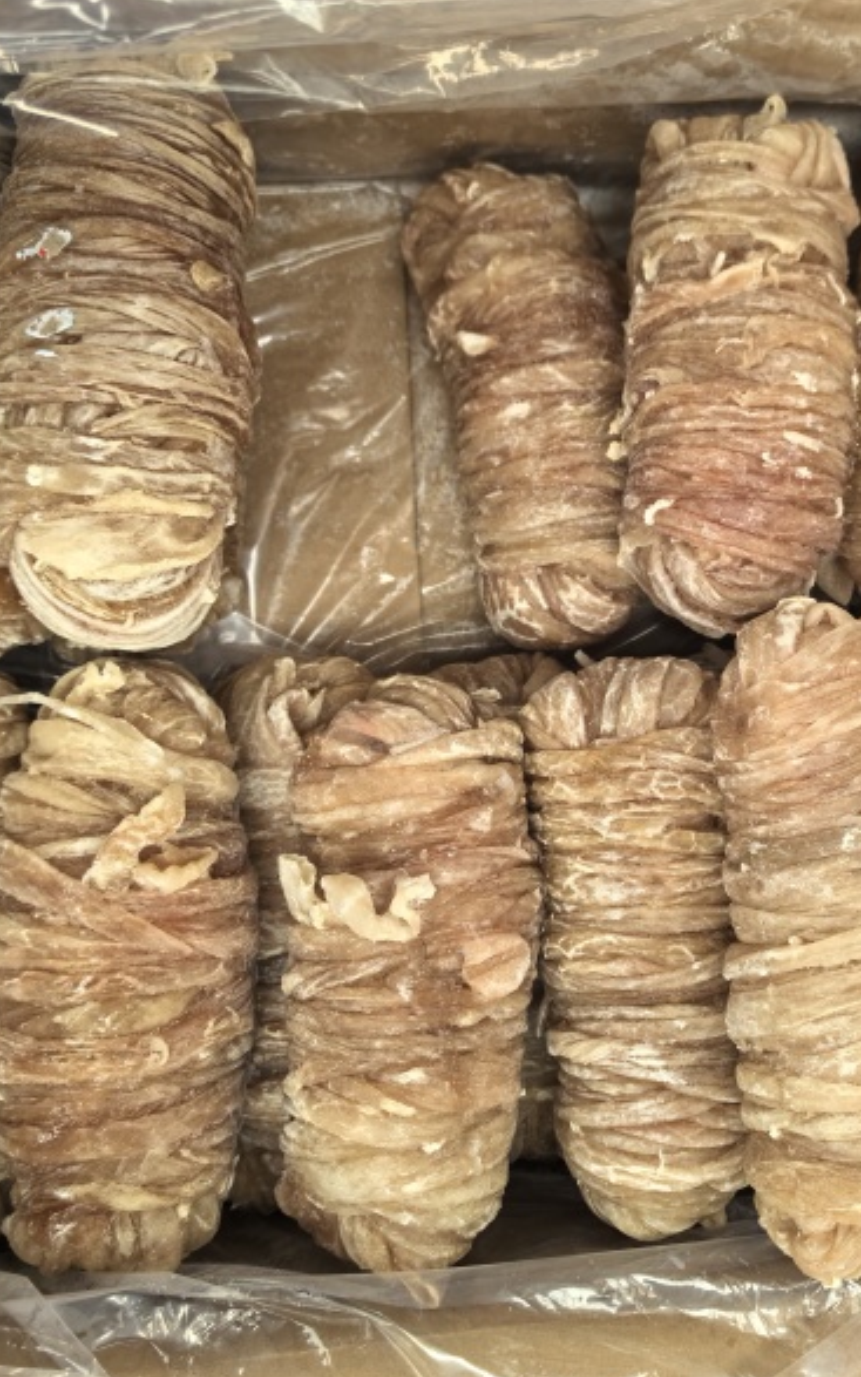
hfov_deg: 31.7
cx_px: 720
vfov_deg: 50.4
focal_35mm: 39
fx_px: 1464
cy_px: 683
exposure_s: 1/145
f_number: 2
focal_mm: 5.75
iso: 50
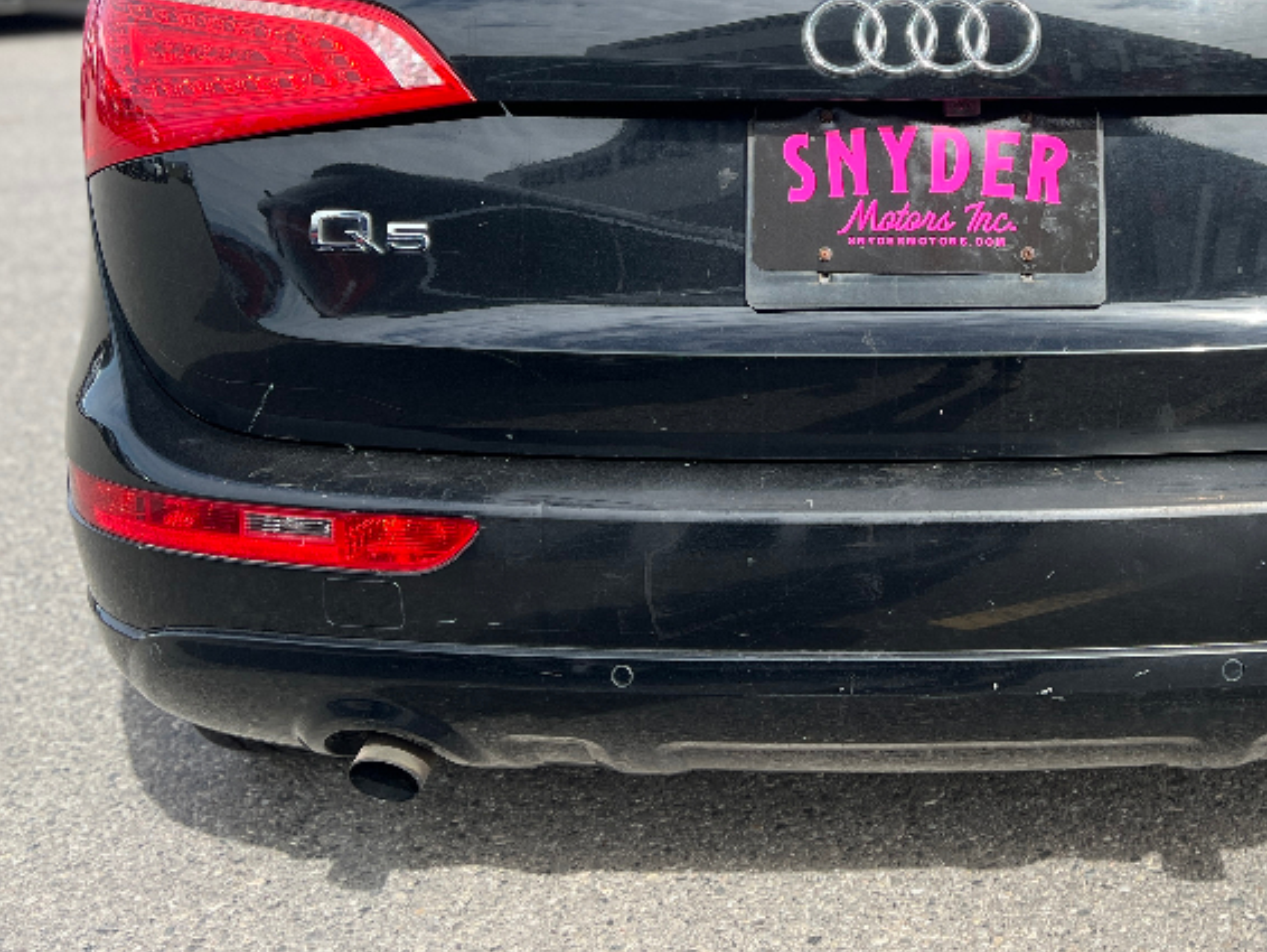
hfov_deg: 39.4
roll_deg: +1.0
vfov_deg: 29.9
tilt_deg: -11.5
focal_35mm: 47
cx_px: 933
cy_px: 146
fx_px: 1721
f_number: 1.5
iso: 50
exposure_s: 1/1901
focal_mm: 5.7
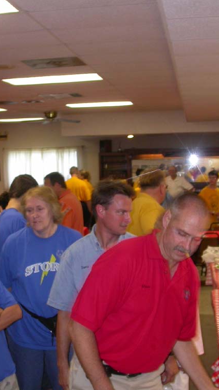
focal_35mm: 56
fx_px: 578
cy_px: 196
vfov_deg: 37.2
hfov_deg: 21.3
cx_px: 60
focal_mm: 7.85
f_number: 2.6
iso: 100
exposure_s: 1/30
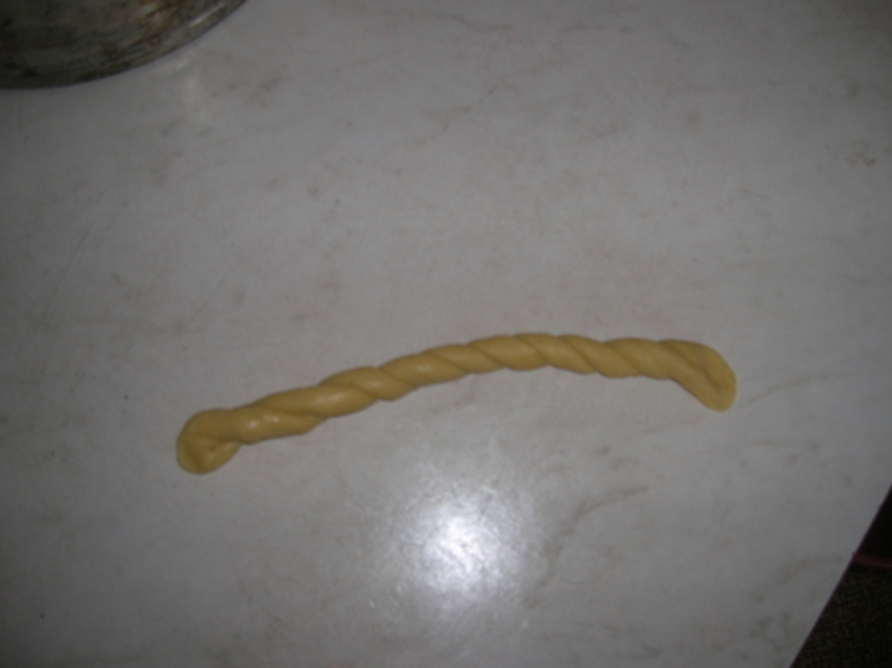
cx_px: 446
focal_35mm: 34
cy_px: 334
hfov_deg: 54.0
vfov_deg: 41.8
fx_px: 876
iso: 50
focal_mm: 5.7
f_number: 2.9
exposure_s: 1/60.1
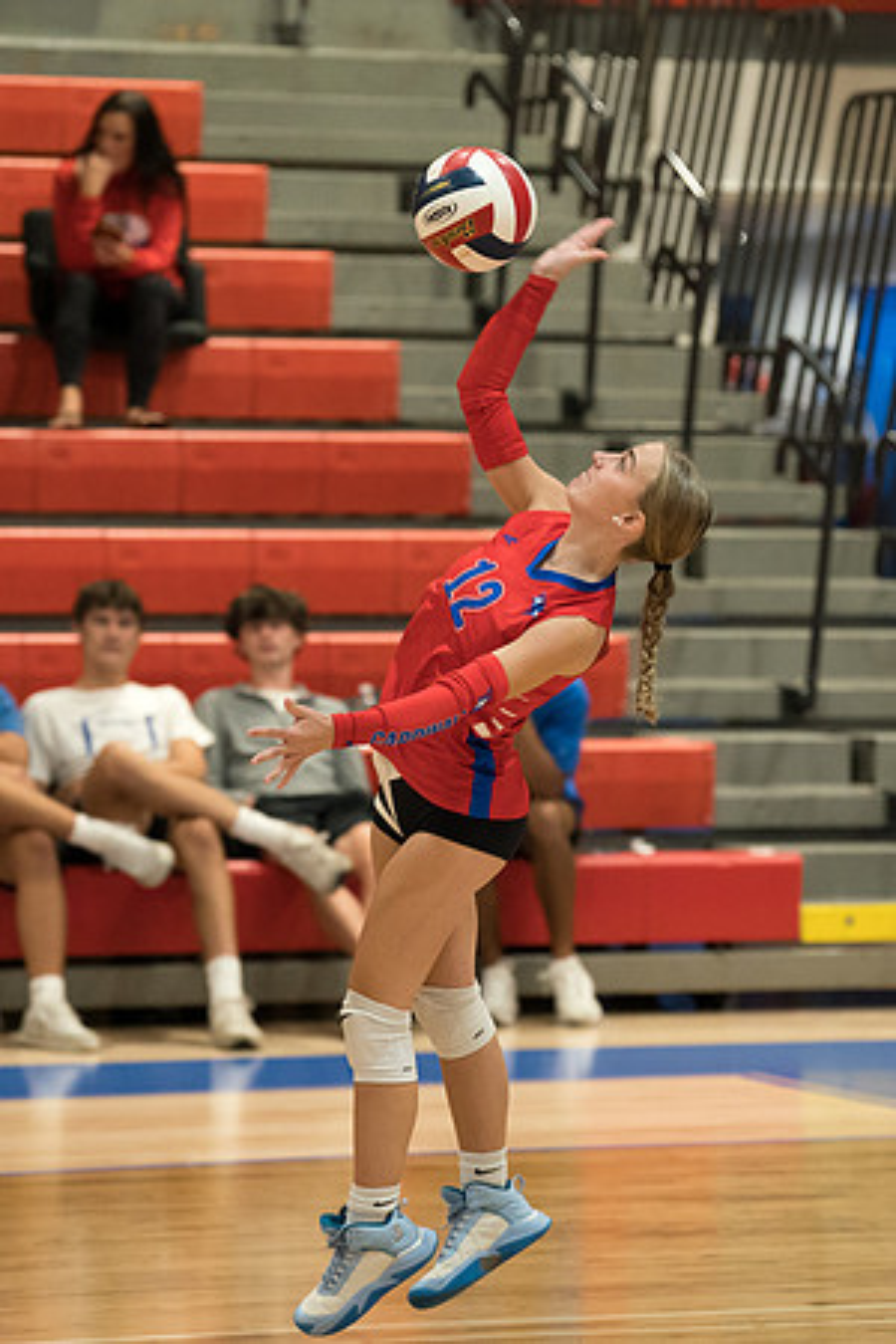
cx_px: 573
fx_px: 7521
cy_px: 694
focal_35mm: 201
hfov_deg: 6.8
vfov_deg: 10.2
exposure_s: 1/1000
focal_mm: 130
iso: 5000
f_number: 2.8
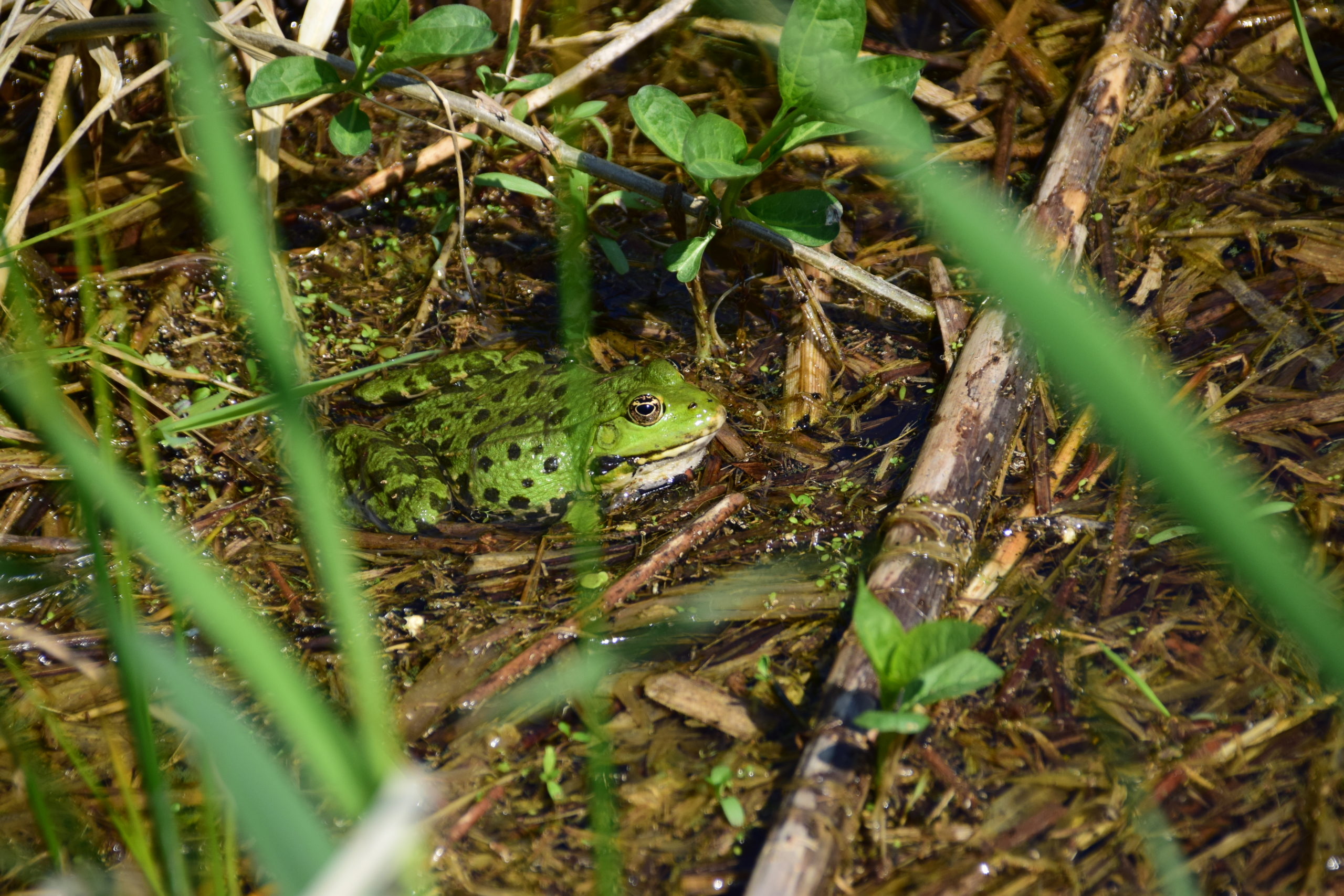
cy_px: 448
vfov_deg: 3.1
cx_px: 672
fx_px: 16800
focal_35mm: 450
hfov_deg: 4.6
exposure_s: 1/1250
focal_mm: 300
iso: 400
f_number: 6.3
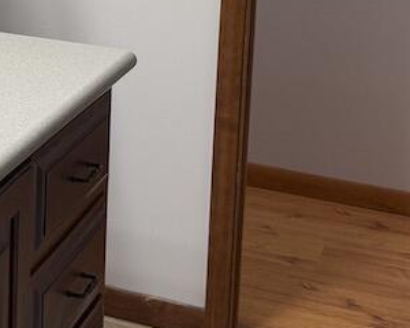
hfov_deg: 18.5
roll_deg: -1.4
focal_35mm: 100
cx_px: -26
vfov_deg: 14.8
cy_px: -78
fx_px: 1213
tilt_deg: -9.8
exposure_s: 1/60
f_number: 1.78
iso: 125
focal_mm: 6.76
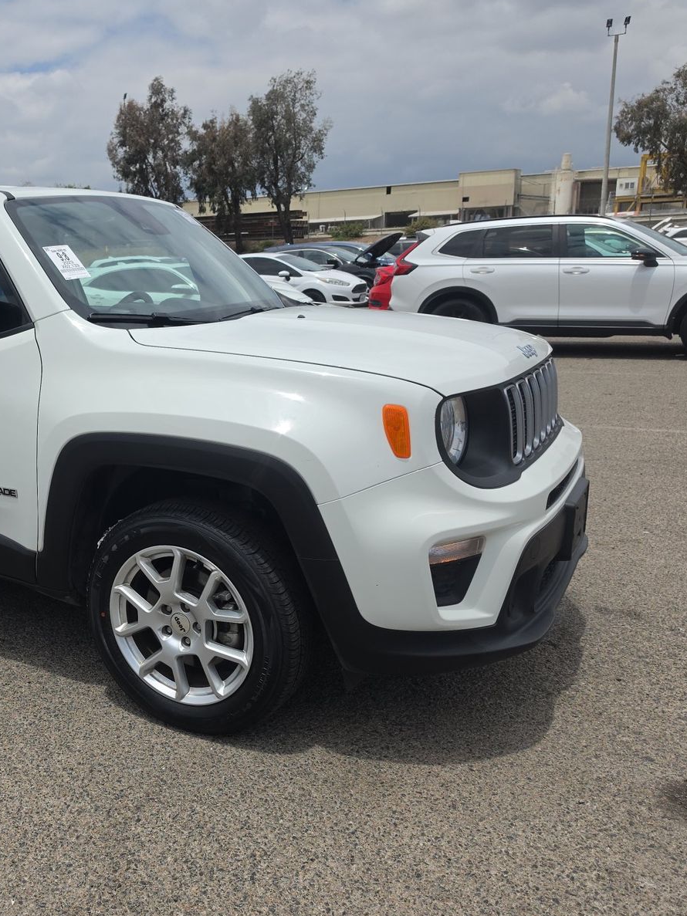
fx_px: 820
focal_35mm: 31
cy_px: 457
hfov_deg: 42.3
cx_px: 91
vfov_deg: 58.4
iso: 37
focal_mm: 6.5
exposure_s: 1/7940
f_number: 1.4
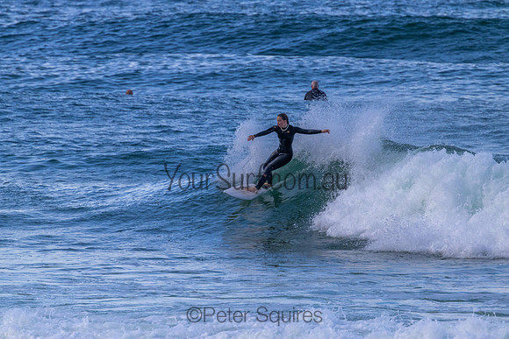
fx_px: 11313
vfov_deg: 1.7
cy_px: 170
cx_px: 254
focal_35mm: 800
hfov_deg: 2.6
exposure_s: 1/2000
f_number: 11
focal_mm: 800
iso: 2500
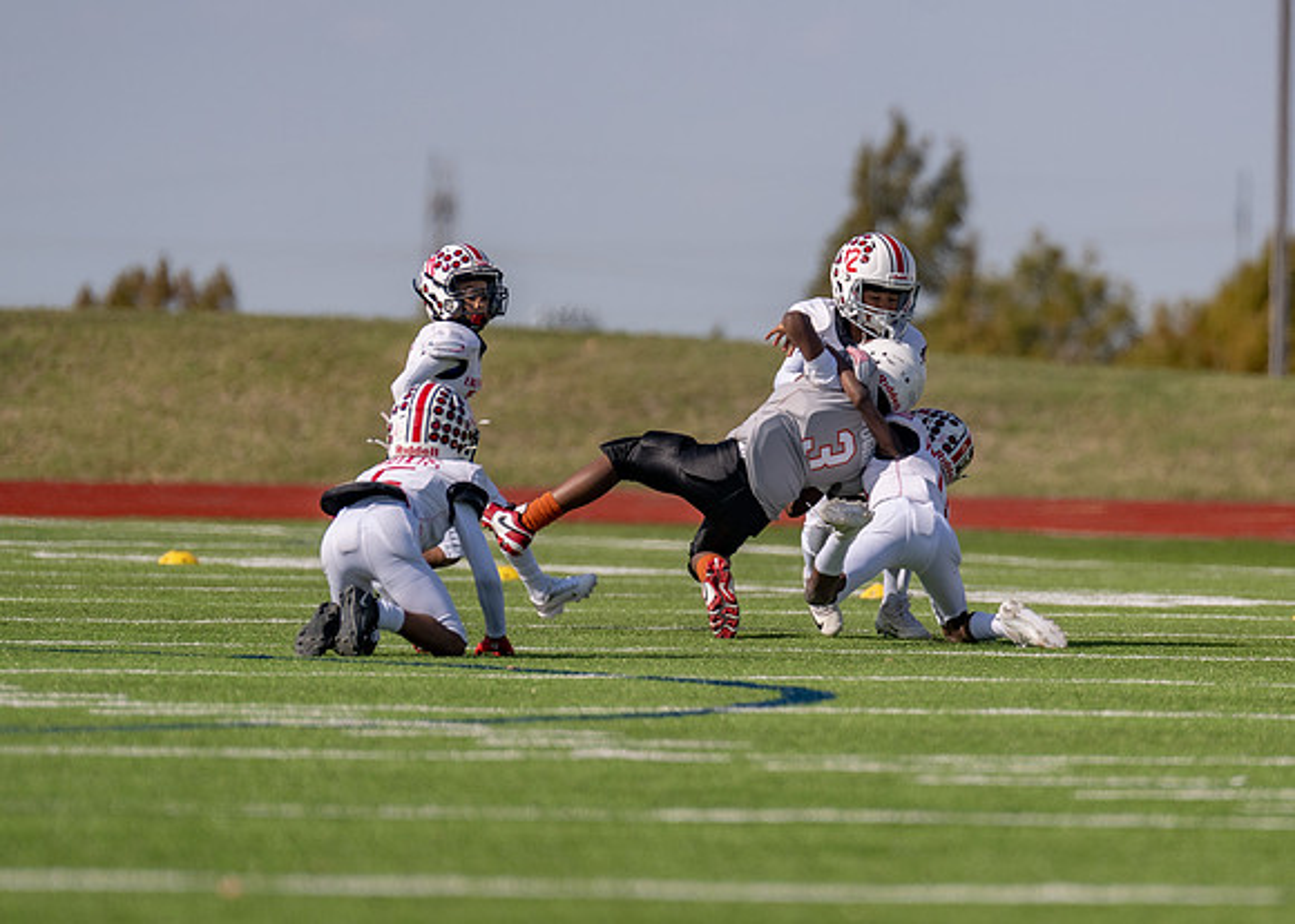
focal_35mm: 472
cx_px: 910
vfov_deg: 3.0
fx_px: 17362
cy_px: 482
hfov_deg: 4.3
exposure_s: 1/2000
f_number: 4
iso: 125
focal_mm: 280
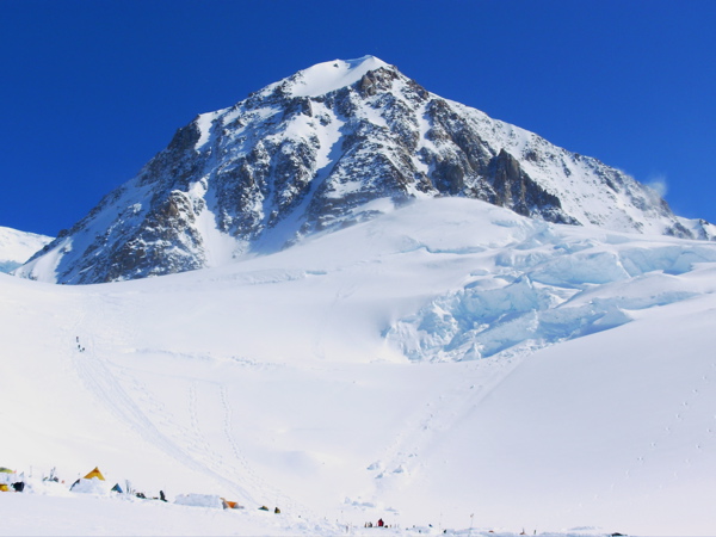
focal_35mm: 64
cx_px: 358
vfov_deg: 22.9
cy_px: 268
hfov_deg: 30.3
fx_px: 1324
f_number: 5.8
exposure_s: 1/609
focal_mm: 10.5
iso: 50
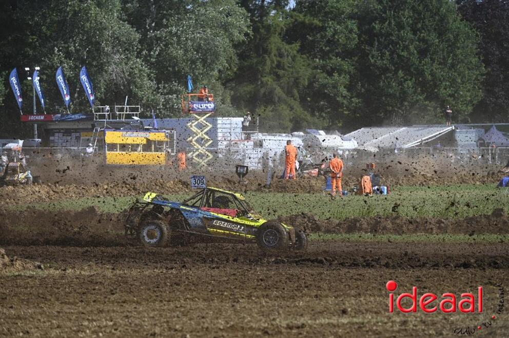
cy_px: 169
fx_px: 2683
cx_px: 254
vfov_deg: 7.2
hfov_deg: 10.8
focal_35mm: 190
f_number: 5.6
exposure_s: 1/2000
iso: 400
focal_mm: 190
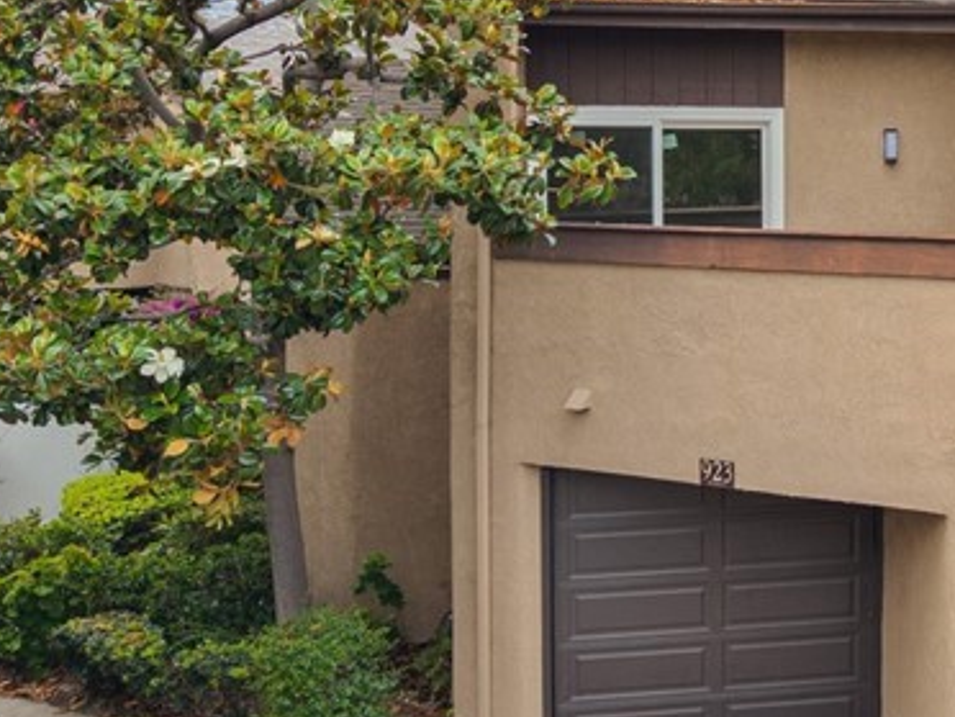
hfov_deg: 27.2
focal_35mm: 66
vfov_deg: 22.1
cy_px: 212
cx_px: 1026
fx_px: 1821
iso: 410
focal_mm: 8.67
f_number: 1.8
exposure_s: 1/2500
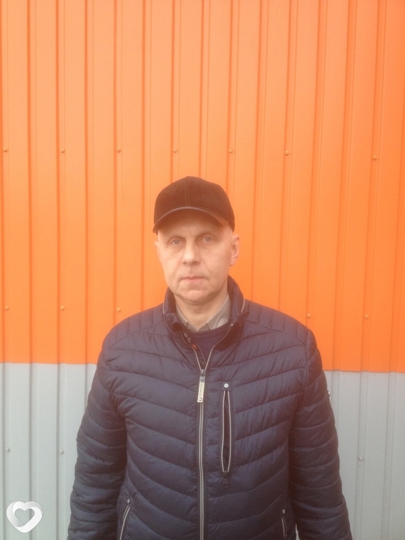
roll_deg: -0.9
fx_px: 546
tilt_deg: -1.9
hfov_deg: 40.7
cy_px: 270
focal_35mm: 35
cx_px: 202
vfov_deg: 52.6
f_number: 2.4
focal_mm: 4.28
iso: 80
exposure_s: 1/120
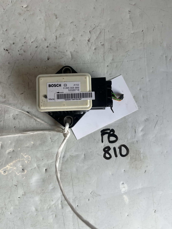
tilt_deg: -86.5
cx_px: 86
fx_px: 172
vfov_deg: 67.3
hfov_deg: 53.1
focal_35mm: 26
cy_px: 114
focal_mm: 5.1
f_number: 1.6
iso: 50
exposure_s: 1/524
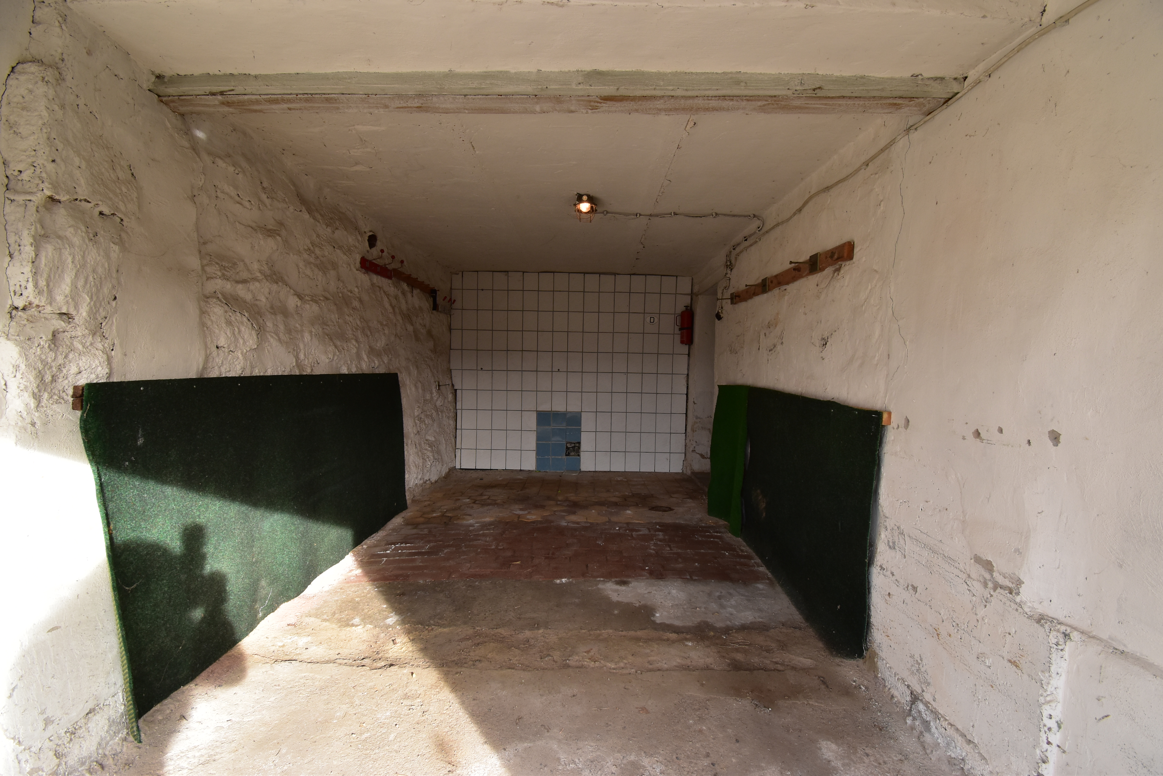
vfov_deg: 77.4
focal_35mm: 15
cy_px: 388
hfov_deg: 100.4
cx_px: 582
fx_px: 485
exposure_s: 1/125
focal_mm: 10
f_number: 9
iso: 450
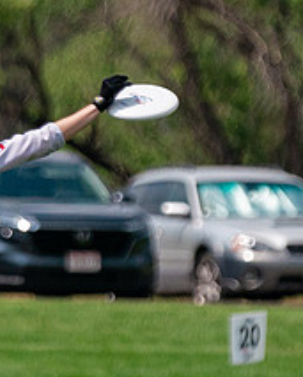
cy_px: 77
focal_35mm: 1105
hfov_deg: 1.4
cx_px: 6
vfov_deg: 1.7
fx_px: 12360
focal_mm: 200
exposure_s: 1/16000
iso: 640
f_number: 2.8
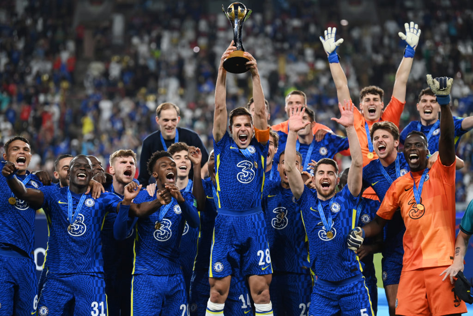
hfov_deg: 14.2
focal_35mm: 145
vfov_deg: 9.5
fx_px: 1905
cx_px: 236
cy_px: 158
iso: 1600
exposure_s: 1/1600
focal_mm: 145
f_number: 2.8
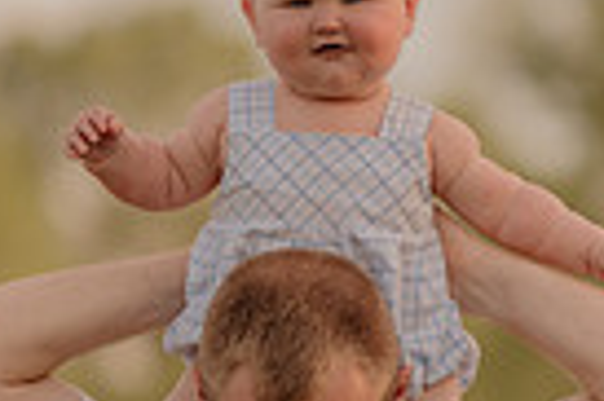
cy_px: 342
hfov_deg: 5.7
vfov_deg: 3.8
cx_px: 441
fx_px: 6033
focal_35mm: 360
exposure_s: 1/800
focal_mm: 85
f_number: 1.4
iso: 160
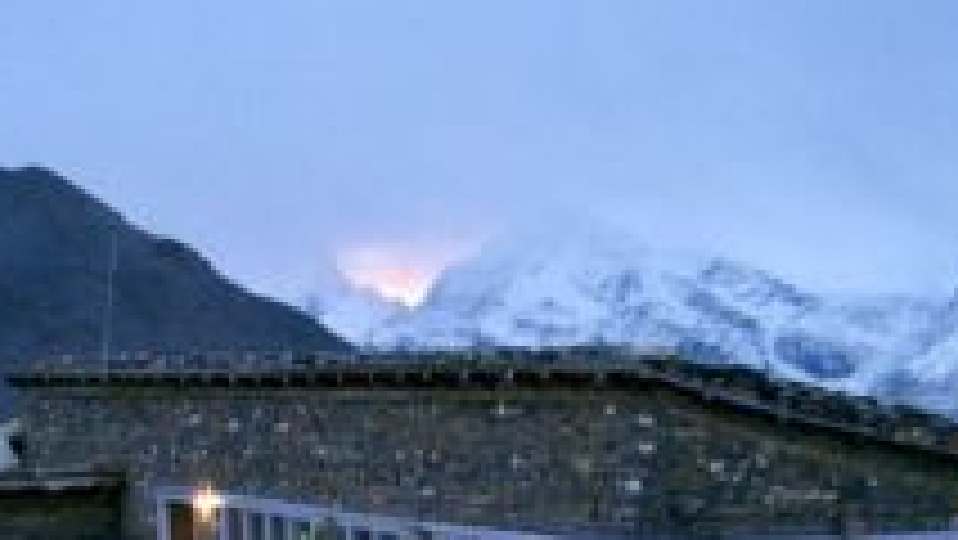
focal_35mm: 85
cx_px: 470
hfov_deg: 25.0
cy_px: 702
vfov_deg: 13.7
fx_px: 2160
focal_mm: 8
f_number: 2.8
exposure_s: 1/30
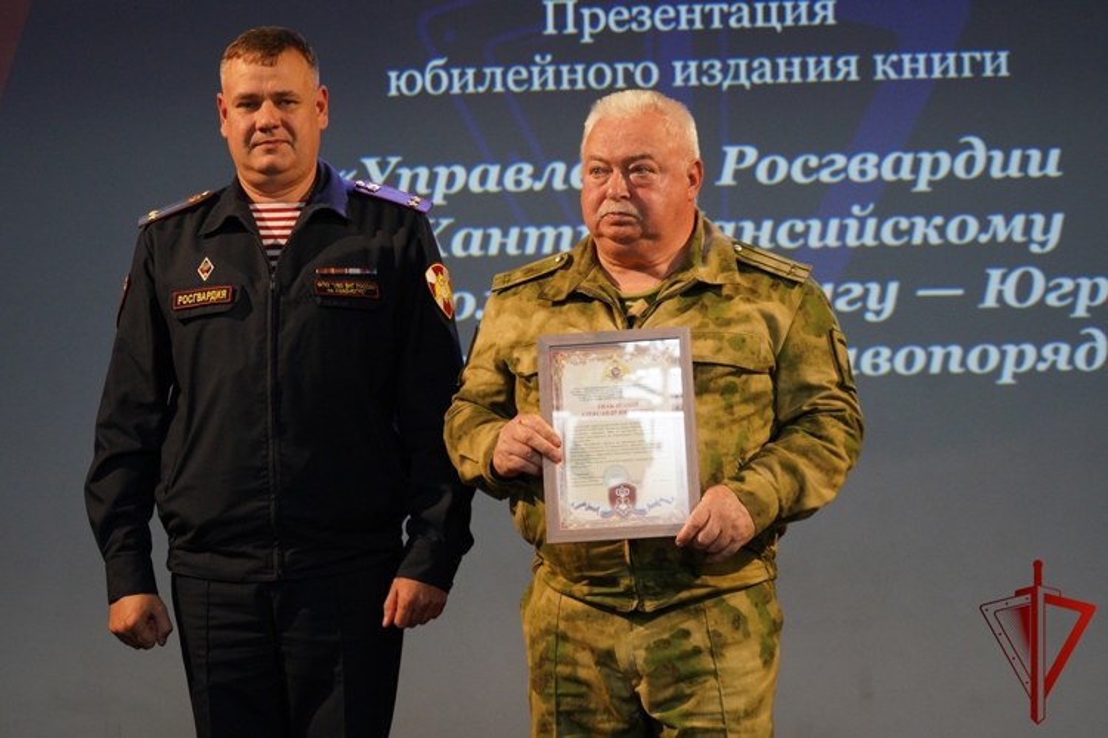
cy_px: 369
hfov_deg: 23.4
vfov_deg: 15.7
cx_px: 554
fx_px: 2677
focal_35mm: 87
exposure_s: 1/160
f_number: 5.6
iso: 3200
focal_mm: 87
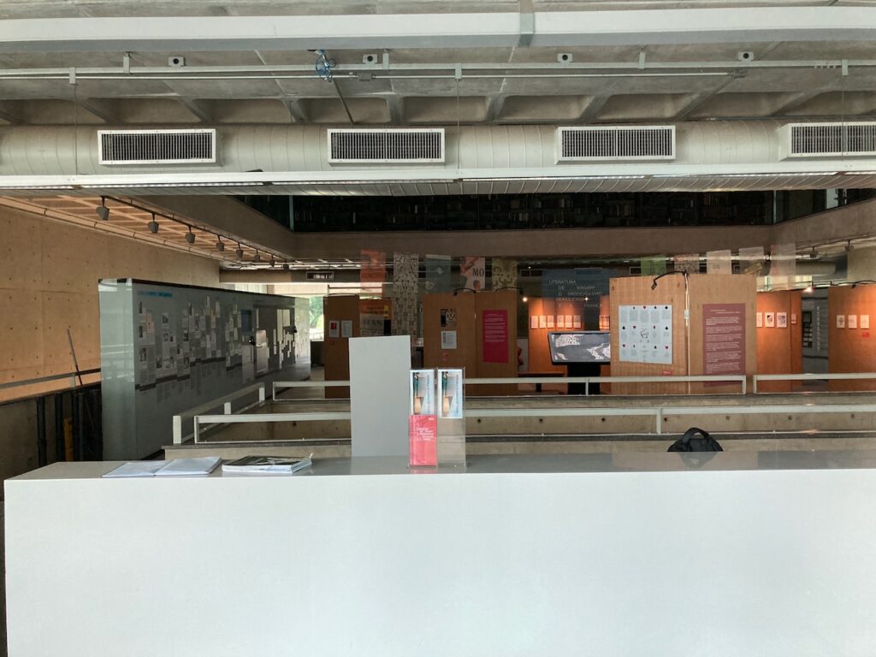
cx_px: 438
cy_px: 328
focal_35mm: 28
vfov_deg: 49.7
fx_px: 709
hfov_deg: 63.4
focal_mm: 3.99
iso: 200
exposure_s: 1/60
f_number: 1.8
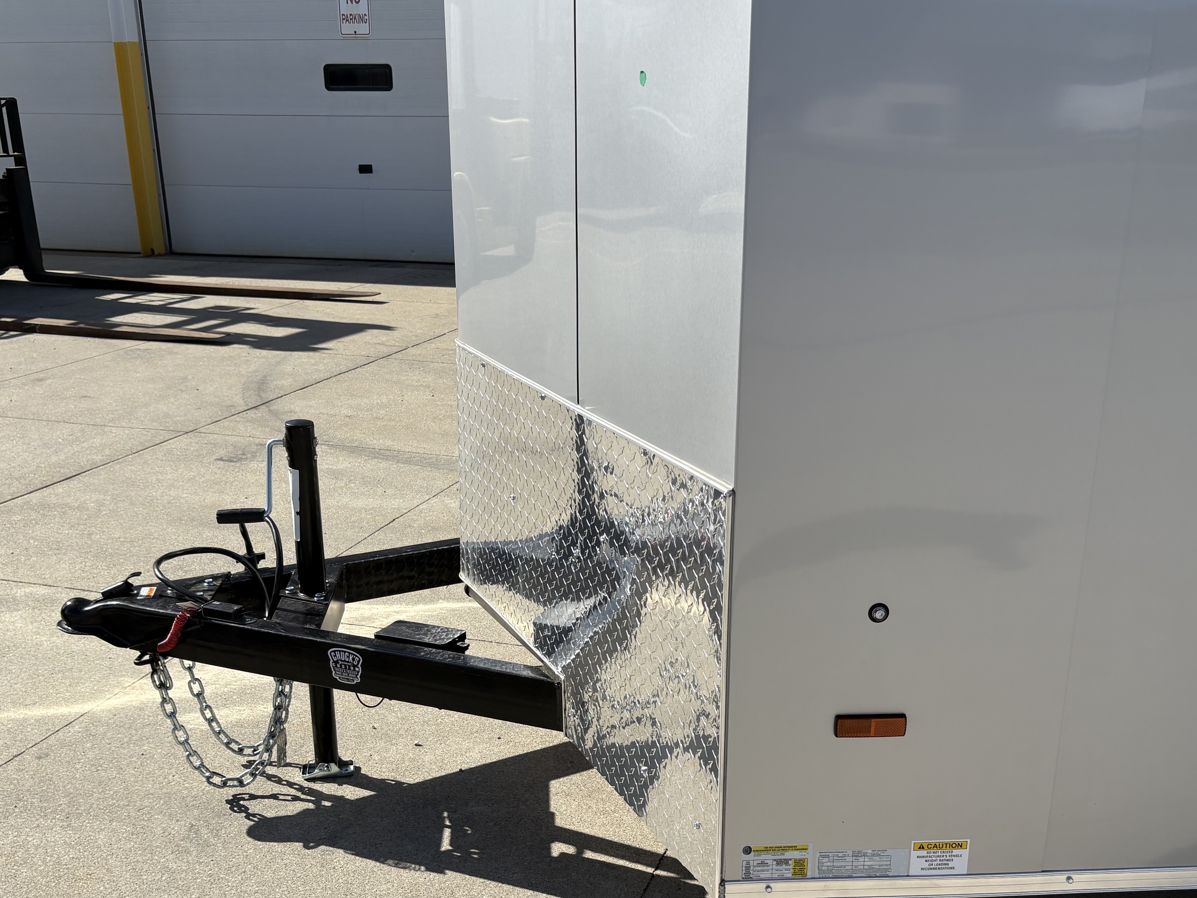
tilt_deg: -19.6
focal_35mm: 38
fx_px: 1314
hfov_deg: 48.9
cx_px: 642
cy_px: 628
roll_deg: +1.4
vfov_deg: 37.1
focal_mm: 5.96
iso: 50
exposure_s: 1/4608
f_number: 1.6
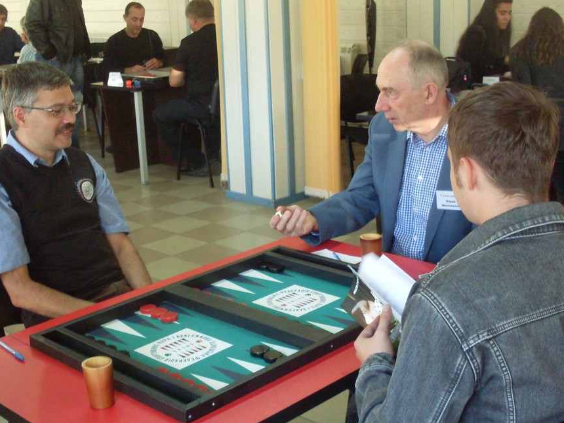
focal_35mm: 53
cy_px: 262
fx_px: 864
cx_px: 277
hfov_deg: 36.2
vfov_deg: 27.4
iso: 200
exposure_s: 1/30
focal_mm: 6.3
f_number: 2.8
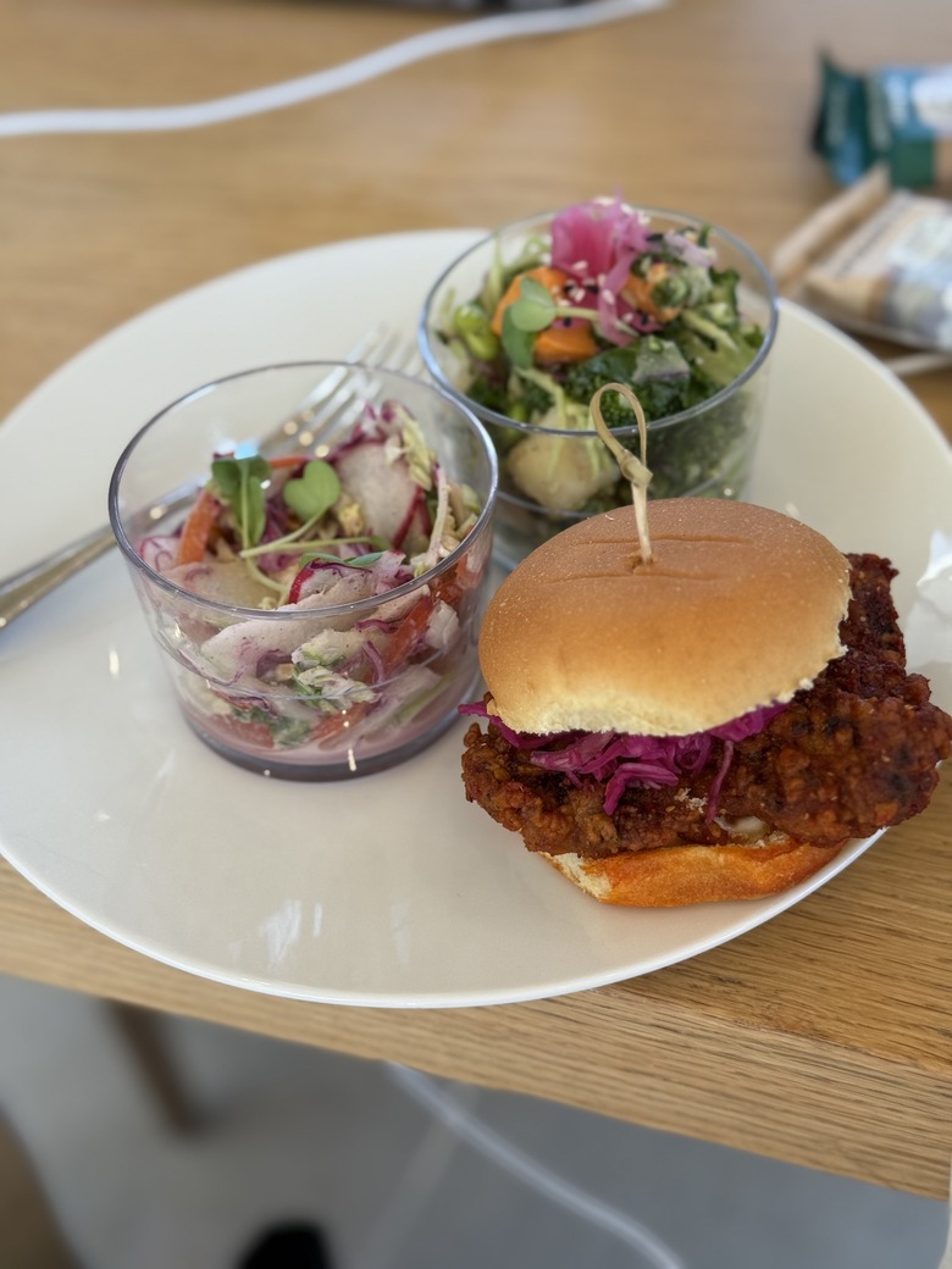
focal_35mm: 48
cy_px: 634
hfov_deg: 30.3
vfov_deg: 39.7
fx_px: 1760
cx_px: 476
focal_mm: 6.76
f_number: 1.78
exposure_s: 1/326
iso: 80
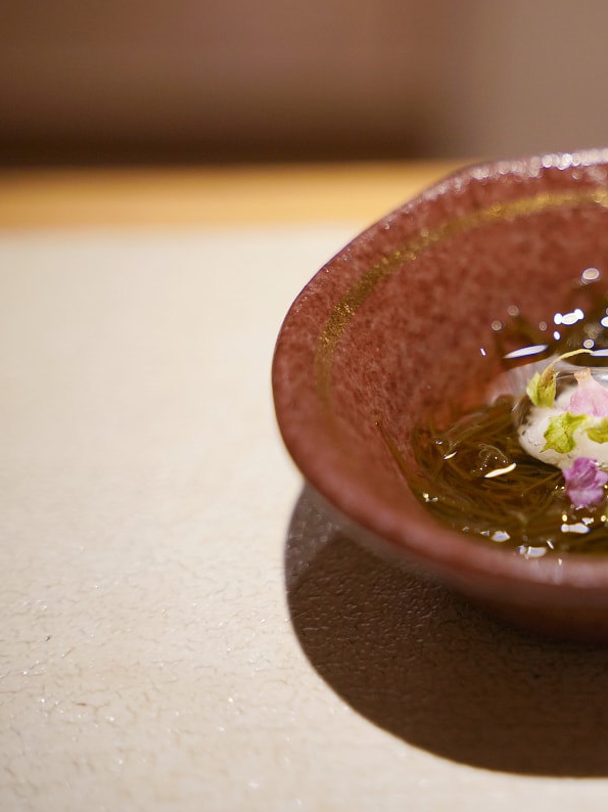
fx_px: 2554
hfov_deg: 13.4
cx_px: 603
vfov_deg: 18.1
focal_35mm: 109
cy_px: 406
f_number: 3.5
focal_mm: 75
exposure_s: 1/80
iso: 1600
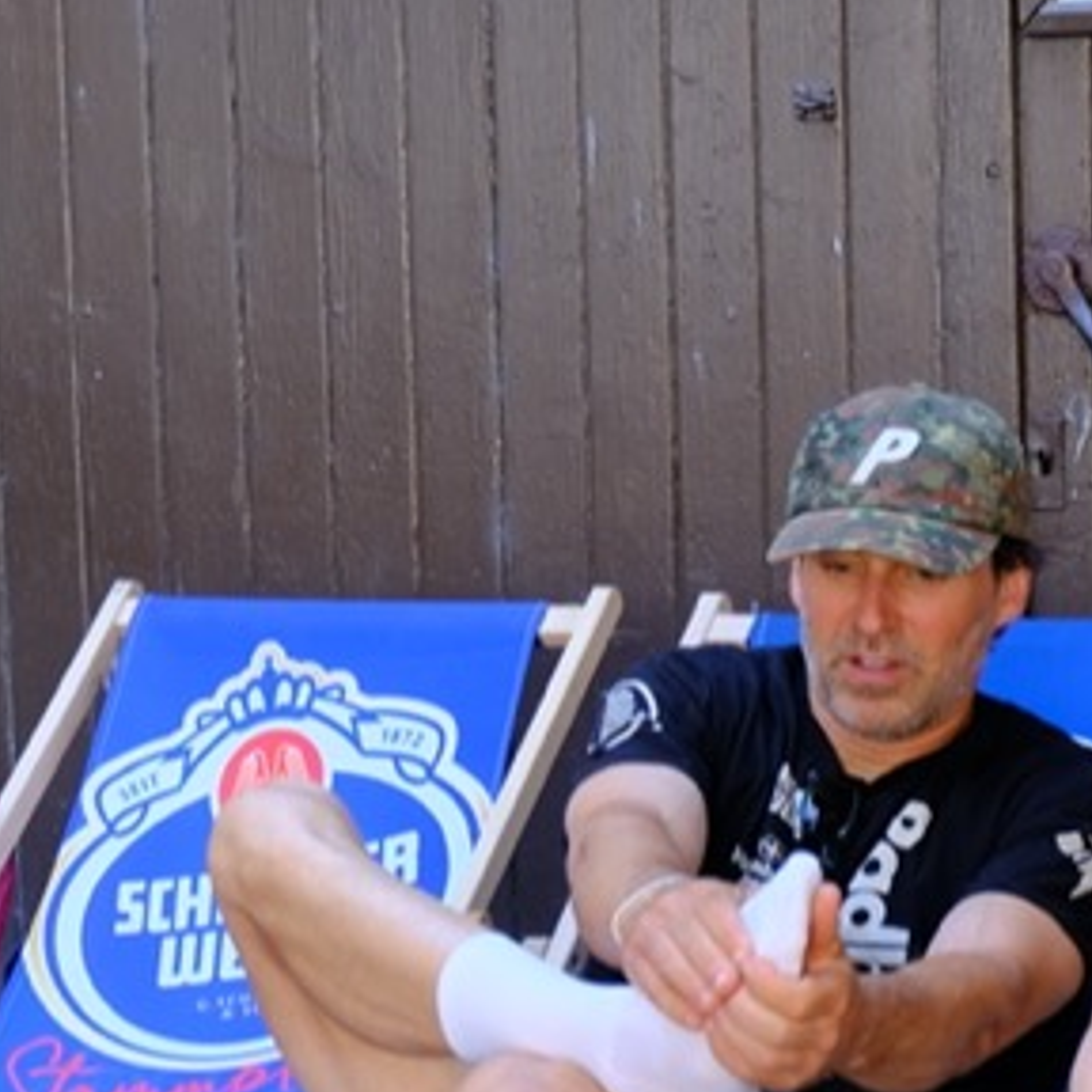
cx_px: 956
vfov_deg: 13.6
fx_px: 4533
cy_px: 1035
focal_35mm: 127
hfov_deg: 13.6
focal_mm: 28
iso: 320
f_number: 4.5
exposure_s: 1/100
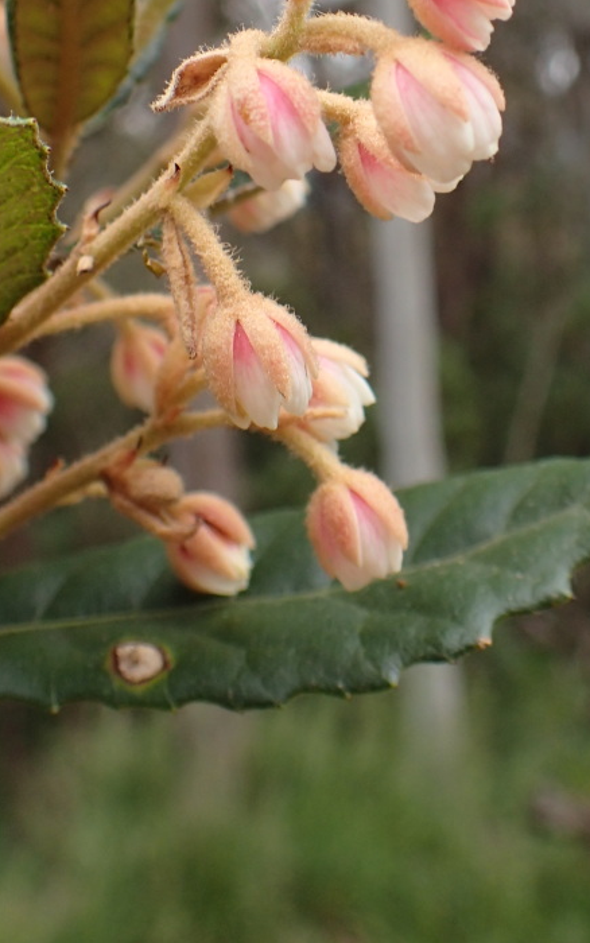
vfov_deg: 31.5
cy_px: 107
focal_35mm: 62
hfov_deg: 20.9
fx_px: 1594
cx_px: 400
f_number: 3.2
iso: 100
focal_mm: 5.5
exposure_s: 1/160
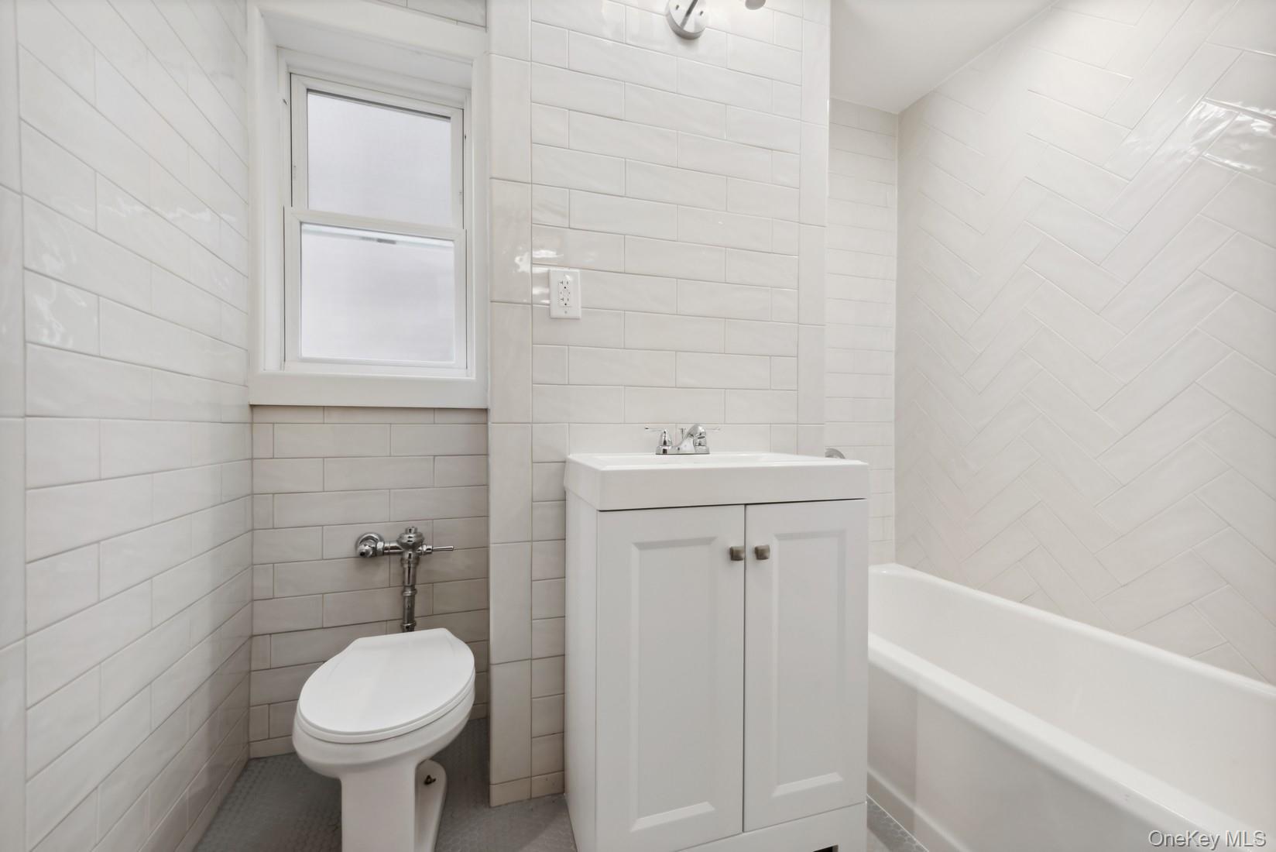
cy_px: 426
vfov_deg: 81.3
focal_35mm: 14
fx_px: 496
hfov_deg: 104.2
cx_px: 638
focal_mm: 14
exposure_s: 1/5
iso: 100
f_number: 16
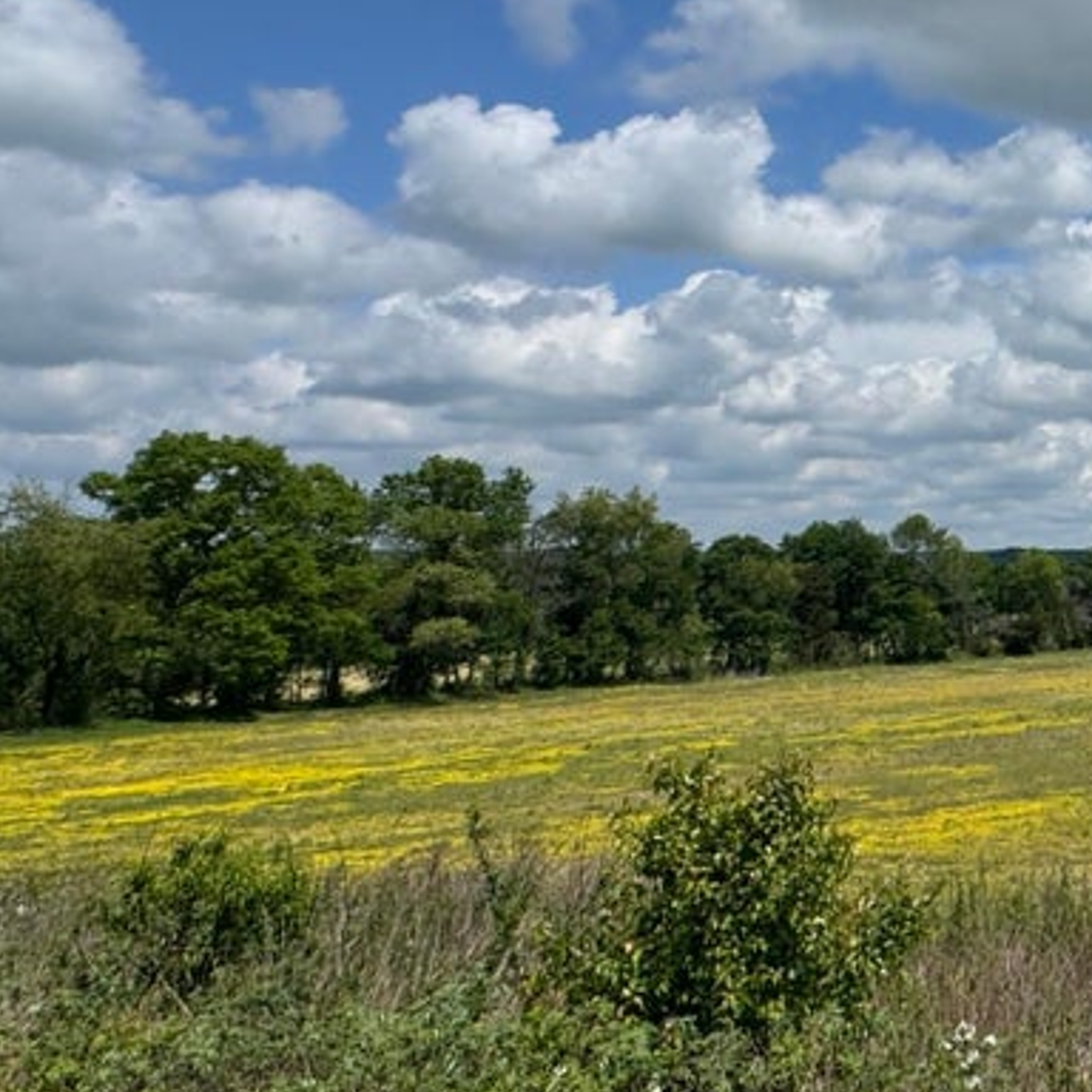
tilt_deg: +12.8
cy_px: 247
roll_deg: +0.6
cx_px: 1483
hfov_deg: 29.4
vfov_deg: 37.2
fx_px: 1570
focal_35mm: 44
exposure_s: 1/3906
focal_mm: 2.22
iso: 32
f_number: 2.2
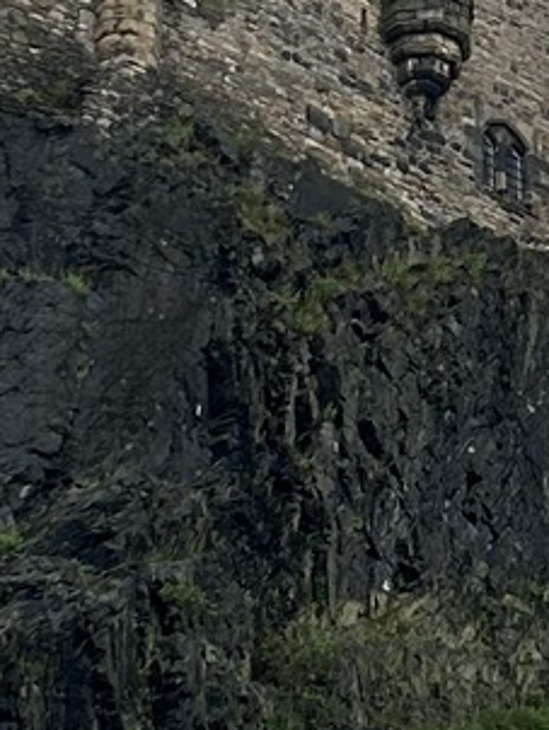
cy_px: 244
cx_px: 181
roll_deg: -2.5
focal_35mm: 172
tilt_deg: +31.0
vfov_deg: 11.5
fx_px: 3632
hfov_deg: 8.6
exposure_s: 1/1531
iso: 50
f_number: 1.5
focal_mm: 5.7
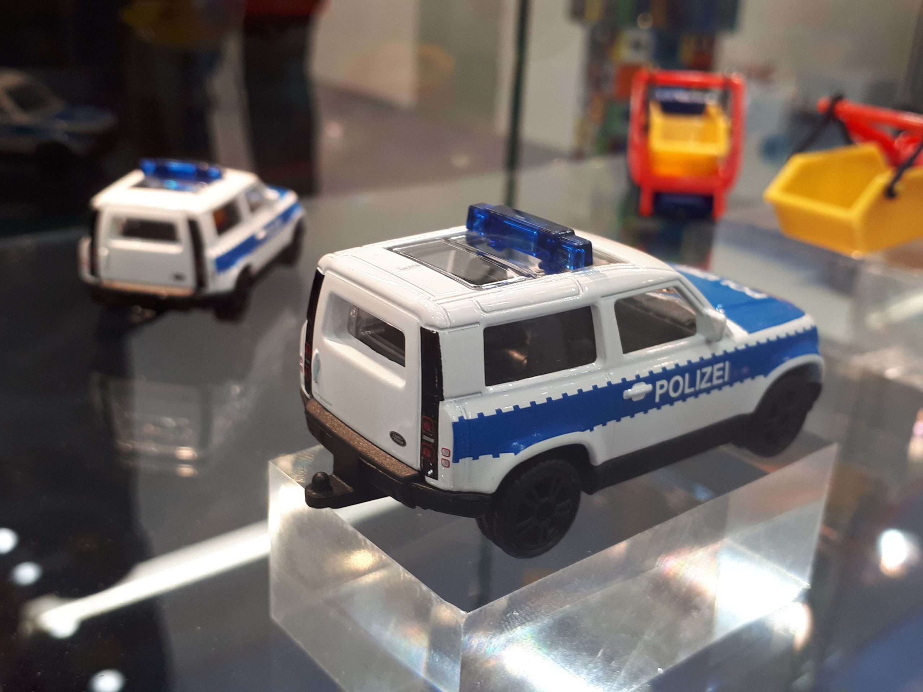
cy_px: 346
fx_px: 720
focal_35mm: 27
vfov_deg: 51.4
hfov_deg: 65.3
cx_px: 462
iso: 40
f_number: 1.9
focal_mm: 3.6
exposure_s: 1/33
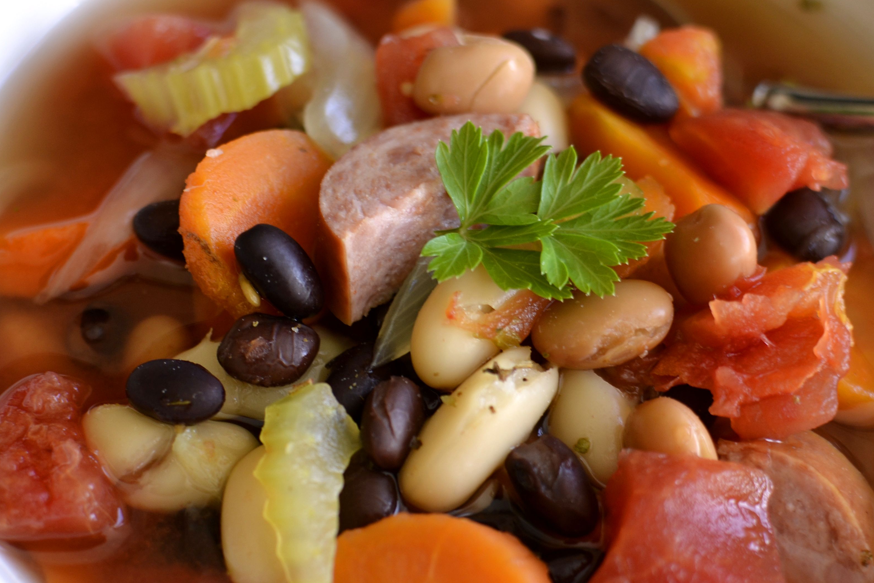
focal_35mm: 77
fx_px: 1863
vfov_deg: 17.8
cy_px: 281
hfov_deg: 26.4
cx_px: 415
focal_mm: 35
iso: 200
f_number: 3.2
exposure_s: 1/40
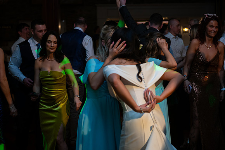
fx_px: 438
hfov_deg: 28.8
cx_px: 112
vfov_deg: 19.5
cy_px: 75
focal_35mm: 70
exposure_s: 1/160
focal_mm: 70
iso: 640
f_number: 3.5
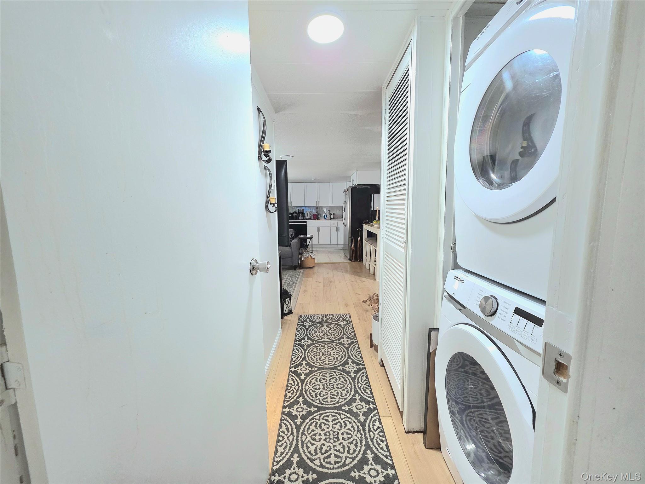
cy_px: 242
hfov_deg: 106.2
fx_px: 242
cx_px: 322
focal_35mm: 13
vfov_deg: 89.9
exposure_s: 1/60.2
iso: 200
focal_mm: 2.2
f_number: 1.9
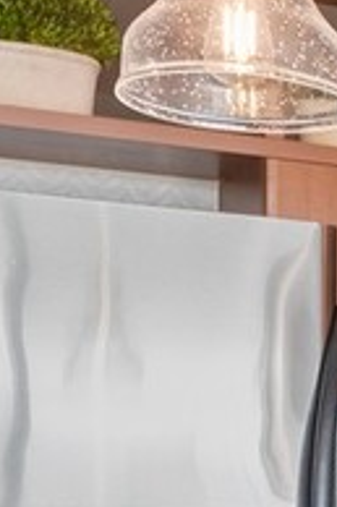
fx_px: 1646
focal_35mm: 117
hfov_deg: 10.1
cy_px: 504
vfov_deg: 17.1
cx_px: 820
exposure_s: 1/4
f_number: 9
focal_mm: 14
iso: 100
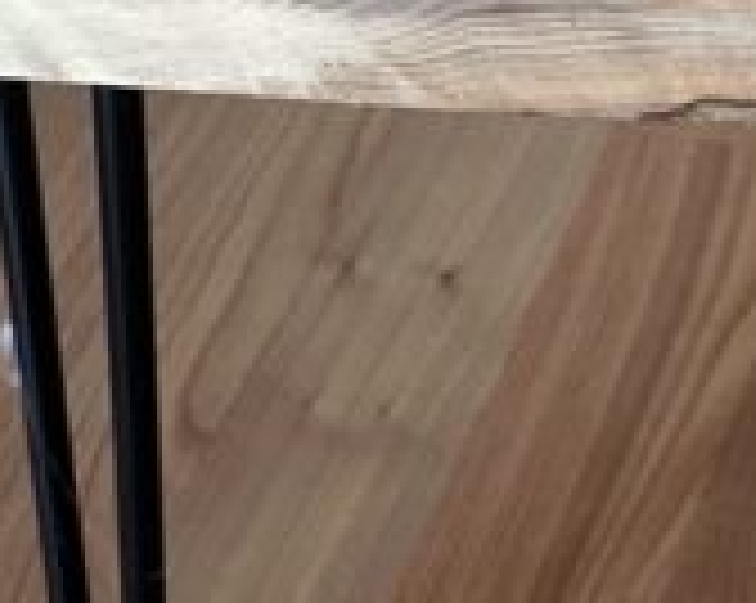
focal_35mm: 143
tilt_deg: -43.5
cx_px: 1184
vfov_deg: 10.7
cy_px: -9
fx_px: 3196
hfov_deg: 12.7
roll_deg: +3.8
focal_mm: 6.86
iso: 400
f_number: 1.78
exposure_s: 1/60
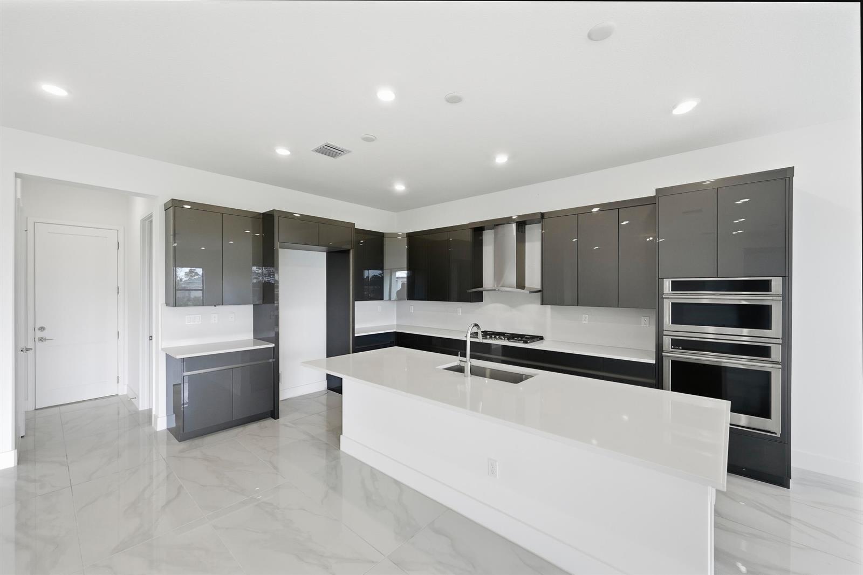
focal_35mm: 14
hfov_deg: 104.3
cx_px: 432
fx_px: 336
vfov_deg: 81.2
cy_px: 288
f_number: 4
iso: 100
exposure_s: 1/320
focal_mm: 14
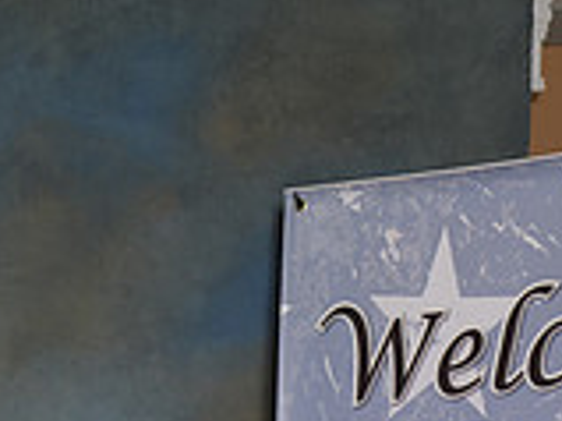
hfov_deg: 14.4
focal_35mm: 136
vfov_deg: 10.2
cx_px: 92
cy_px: 792
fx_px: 2206
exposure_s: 1/160
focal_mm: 50
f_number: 10
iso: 640
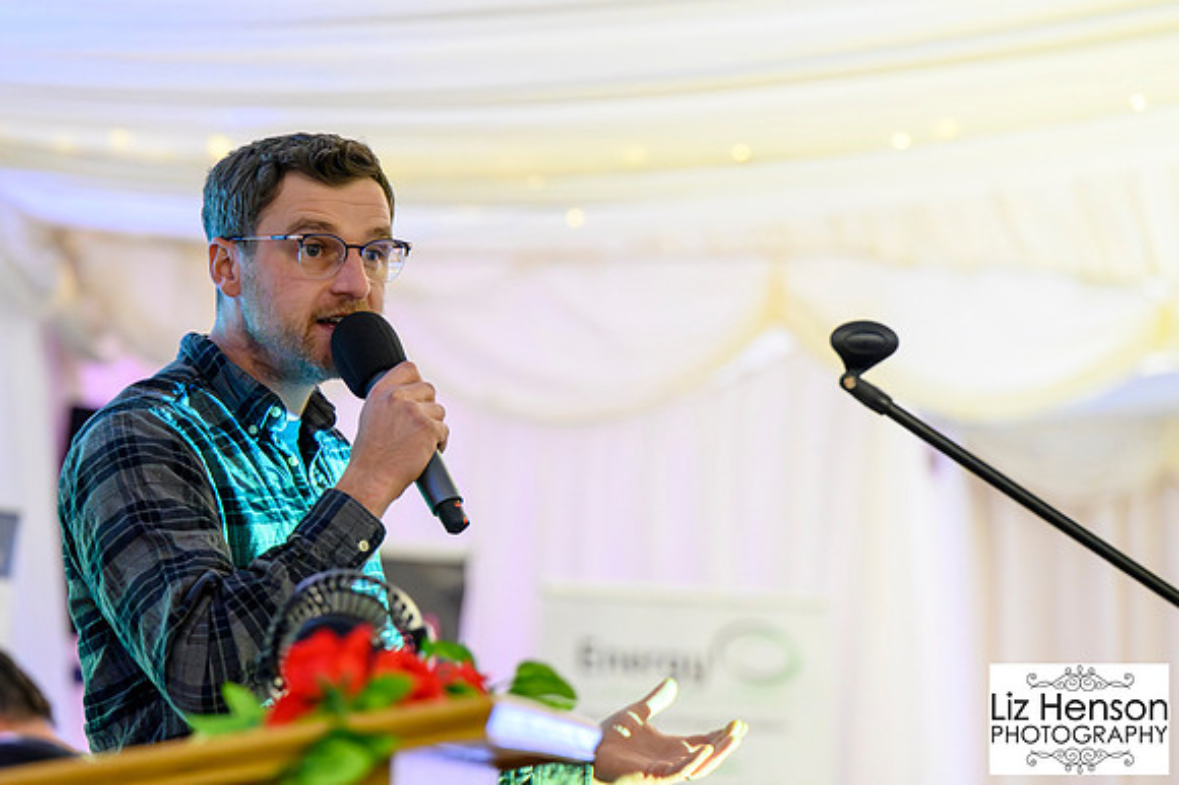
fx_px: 5025
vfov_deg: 8.9
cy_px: 303
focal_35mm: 154
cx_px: 487
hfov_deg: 13.4
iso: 12800
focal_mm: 125
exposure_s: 1/200
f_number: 3.5
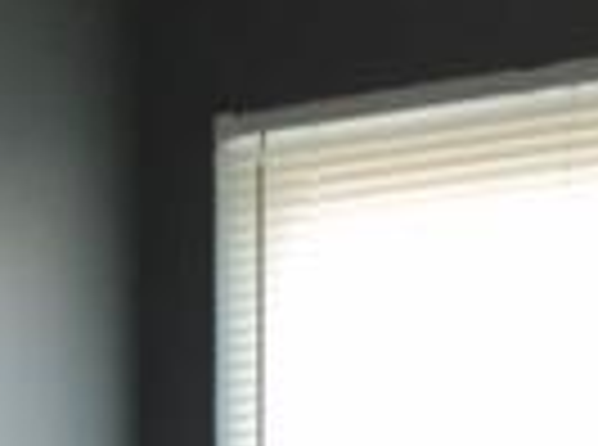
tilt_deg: -3.6
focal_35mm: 140
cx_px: -4
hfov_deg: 13.9
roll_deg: +0.4
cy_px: 887
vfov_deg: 9.8
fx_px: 2412
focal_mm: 4.15
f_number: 2.2
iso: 32
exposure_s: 1/60
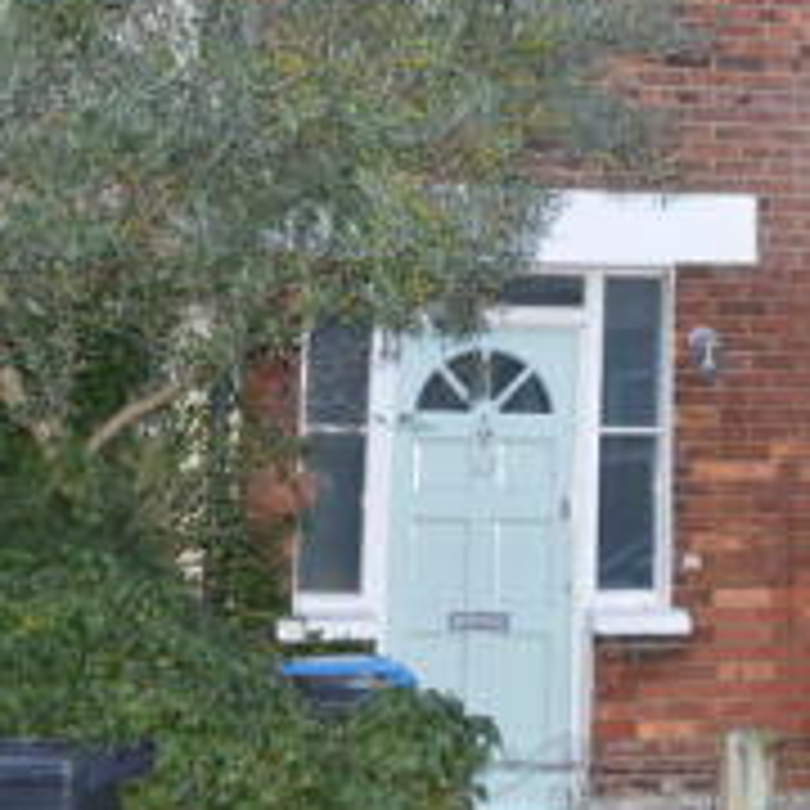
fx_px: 2462
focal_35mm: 93
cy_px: 50
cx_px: 896
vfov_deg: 18.3
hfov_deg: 18.0
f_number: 5
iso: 800
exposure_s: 1/100
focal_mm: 20
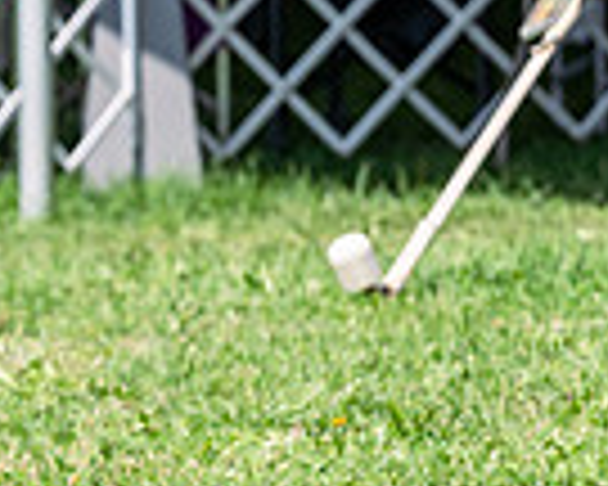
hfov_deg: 3.2
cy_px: 22
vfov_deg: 2.6
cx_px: -439
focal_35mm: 605
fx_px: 10887
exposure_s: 1/1000
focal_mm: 129
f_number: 4.5
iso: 100
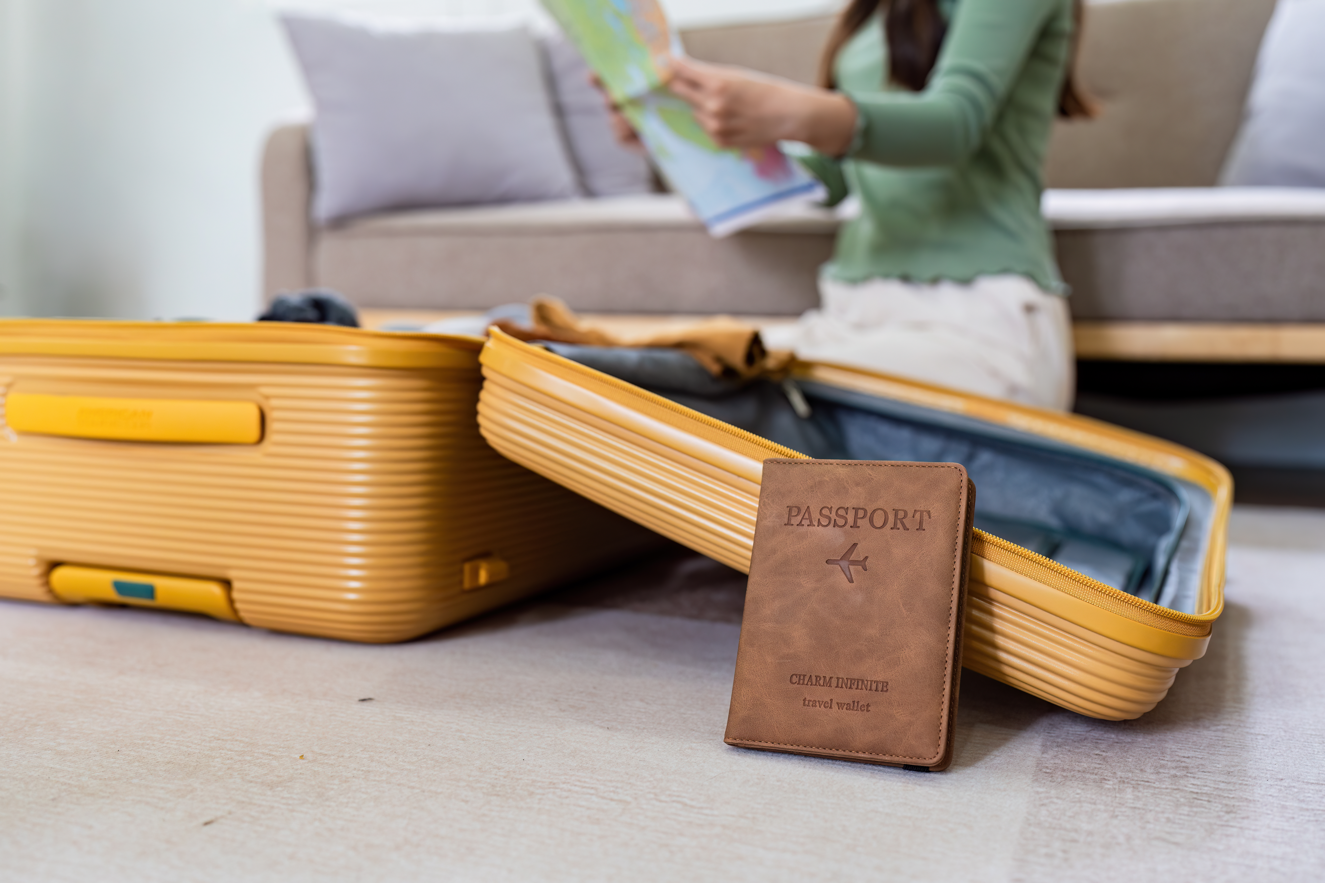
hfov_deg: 54.4
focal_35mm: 35
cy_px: 442
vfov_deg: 37.9
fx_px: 1288
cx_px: 662
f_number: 2.8
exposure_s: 1/250
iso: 640
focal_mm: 35
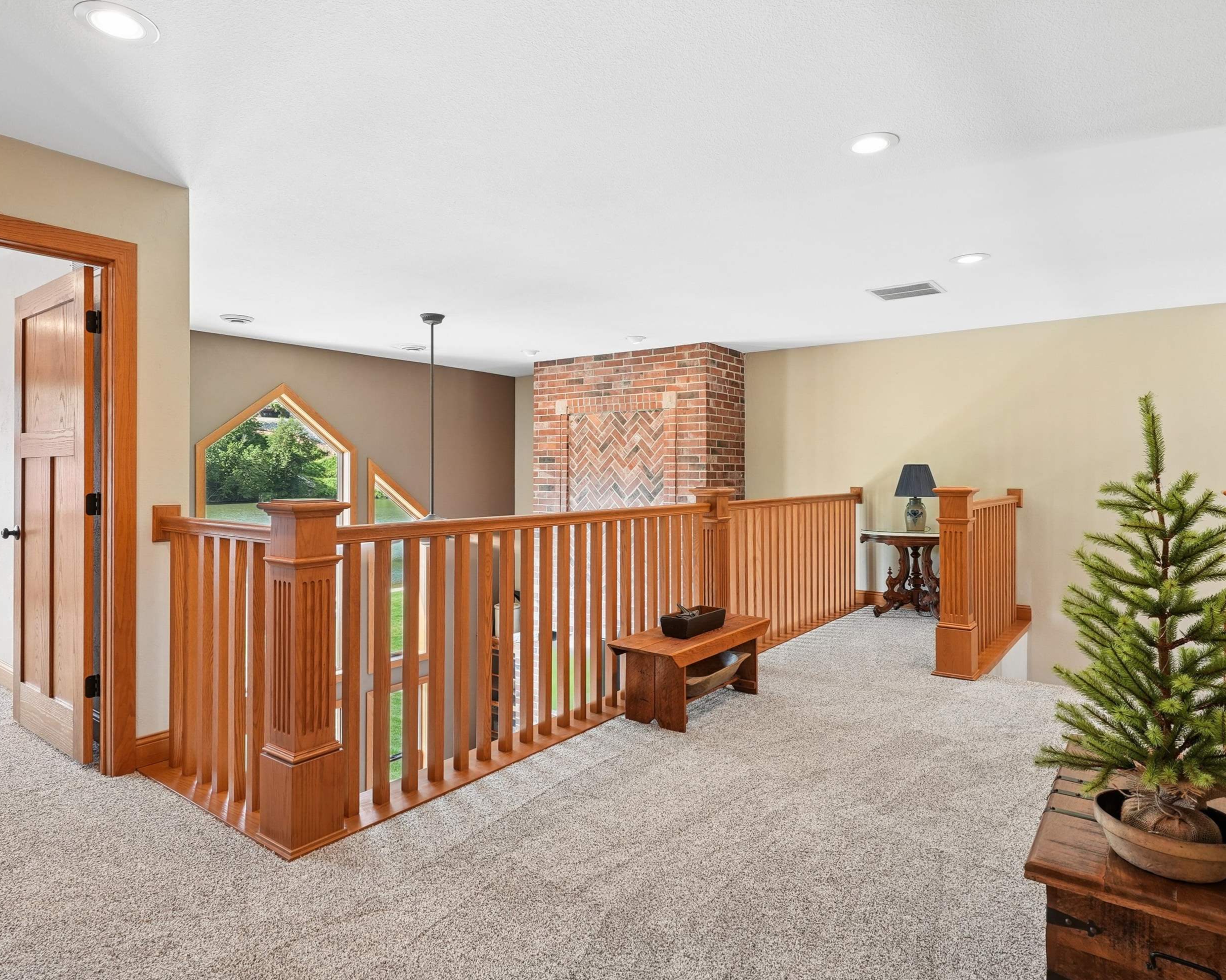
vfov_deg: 68.1
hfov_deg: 80.3
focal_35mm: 20
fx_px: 726
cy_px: 470
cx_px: 579
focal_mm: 17
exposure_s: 1/13
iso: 400
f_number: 9
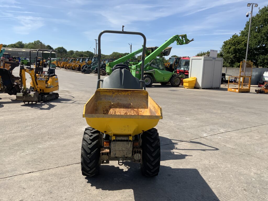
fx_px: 225
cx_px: 134
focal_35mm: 29
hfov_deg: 61.7
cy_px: 100
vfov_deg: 48.2
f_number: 1.8
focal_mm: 3
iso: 16
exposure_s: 1/2058
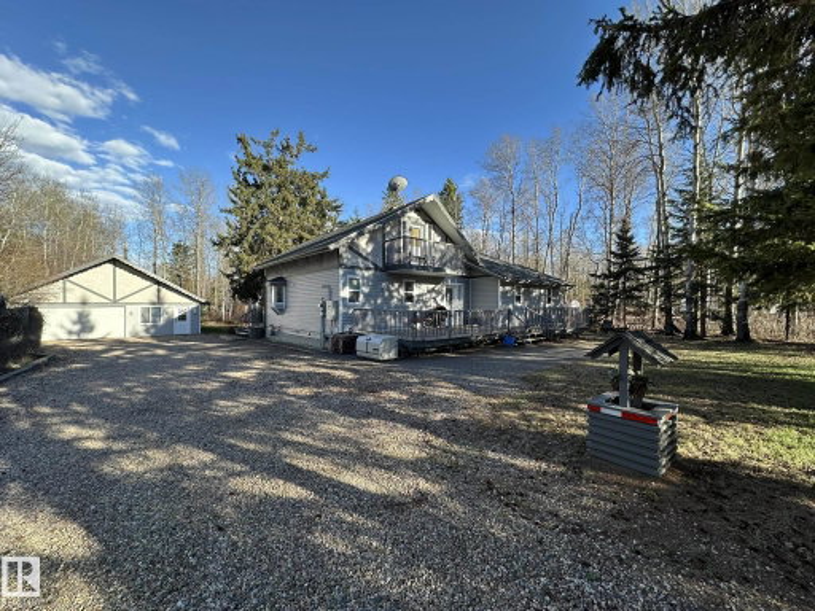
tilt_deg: -0.7
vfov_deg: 85.7
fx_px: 330
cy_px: 306
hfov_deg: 102.1
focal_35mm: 14
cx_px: 408
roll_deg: +0.3
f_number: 2.2
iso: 40
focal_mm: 2.22
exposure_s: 1/485
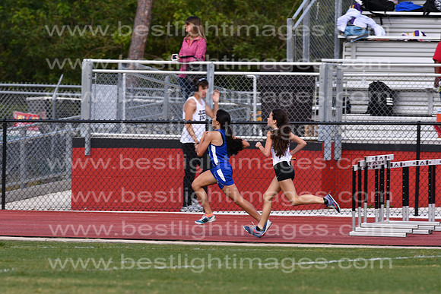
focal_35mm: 450
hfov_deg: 4.6
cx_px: 220
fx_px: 5514
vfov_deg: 3.1
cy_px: 147
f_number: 5.6
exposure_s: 1/500
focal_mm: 300
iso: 100
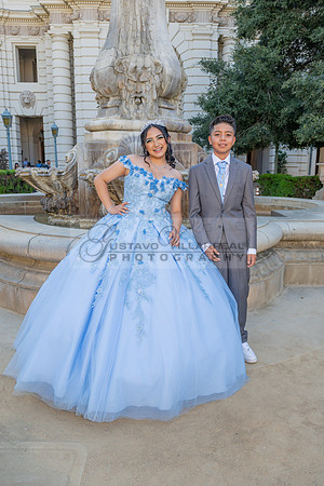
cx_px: 162
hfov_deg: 46.4
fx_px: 378
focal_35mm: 28
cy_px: 243
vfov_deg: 65.5
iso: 200
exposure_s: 1/200
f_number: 5
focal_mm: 28
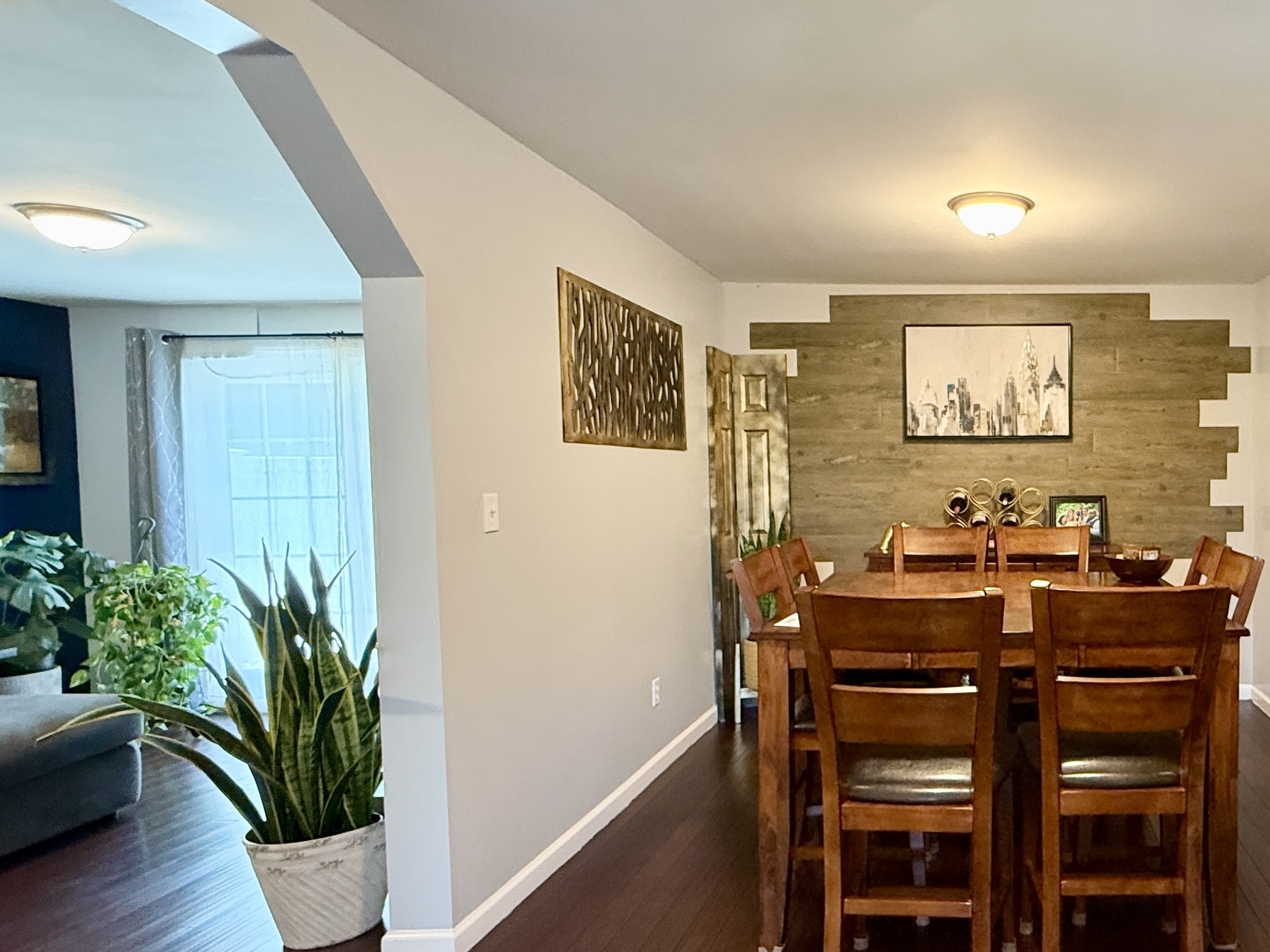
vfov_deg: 56.7
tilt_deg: -2.9
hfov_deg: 65.3
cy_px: 514
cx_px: 1011
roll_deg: +0.5
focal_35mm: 24
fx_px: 881
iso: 500
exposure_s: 1/60
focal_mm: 2.22
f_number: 2.2
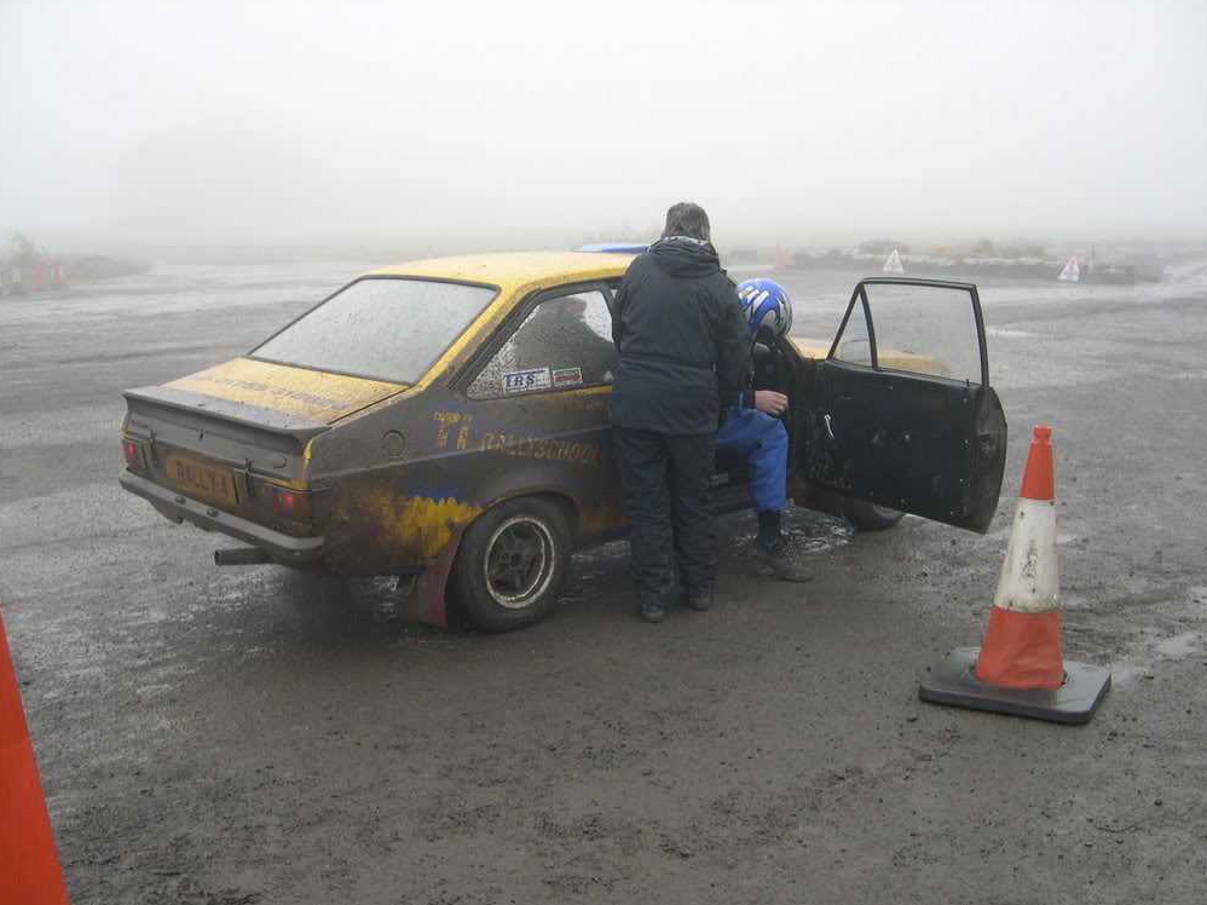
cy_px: 459
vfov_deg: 36.8
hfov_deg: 47.9
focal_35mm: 39
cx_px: 602
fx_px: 1360
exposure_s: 1/149
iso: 100
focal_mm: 8
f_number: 2.8
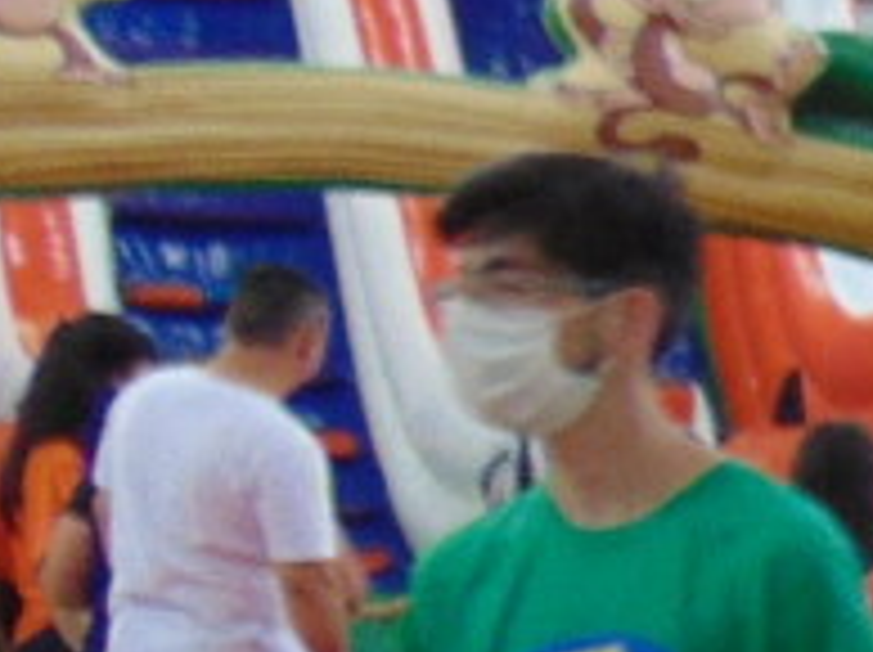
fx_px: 4433
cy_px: 809
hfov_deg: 9.0
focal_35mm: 176
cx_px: 2680
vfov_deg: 8.3
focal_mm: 4.5
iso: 100
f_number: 3
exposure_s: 1/30
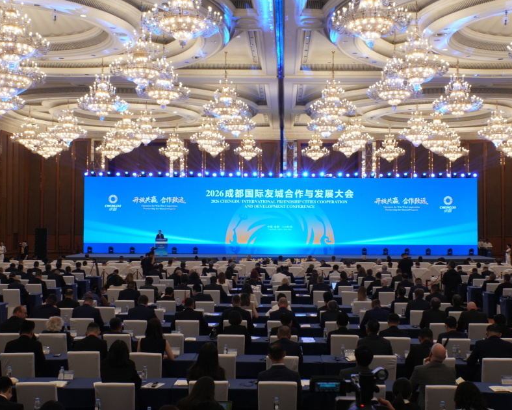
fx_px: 728
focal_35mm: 48
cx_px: 272
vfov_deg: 31.5
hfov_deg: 38.8
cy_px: 203
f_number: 18
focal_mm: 42
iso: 2500
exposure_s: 1/30
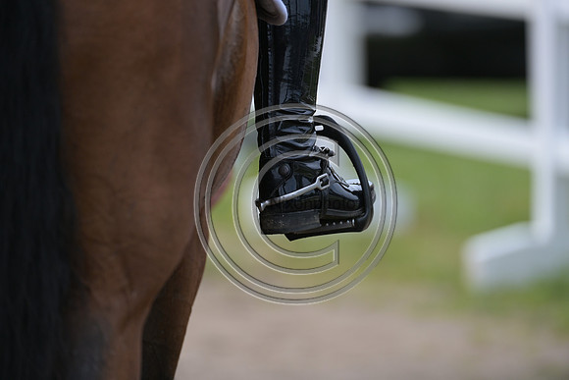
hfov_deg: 5.2
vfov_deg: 3.4
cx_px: 284
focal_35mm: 400
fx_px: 6323
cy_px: 190
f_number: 5
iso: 450
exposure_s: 1/1250
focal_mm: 400
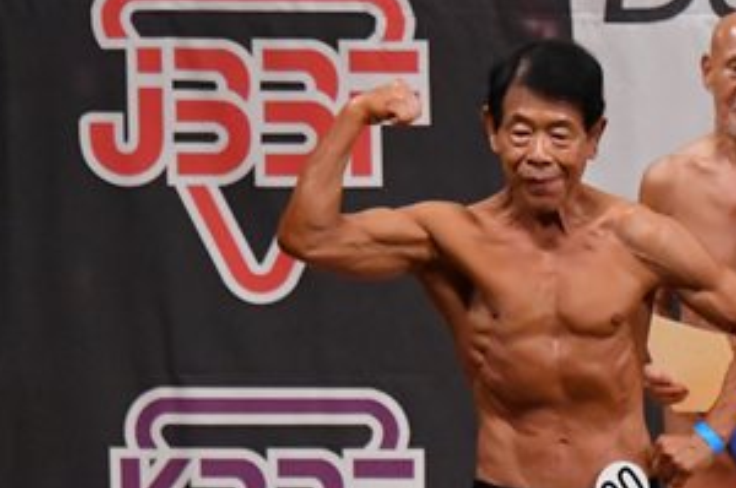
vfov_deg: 2.4
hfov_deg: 3.5
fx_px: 11879
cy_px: 591
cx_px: 776
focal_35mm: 582
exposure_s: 1/400
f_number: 5.6
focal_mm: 150
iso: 6400
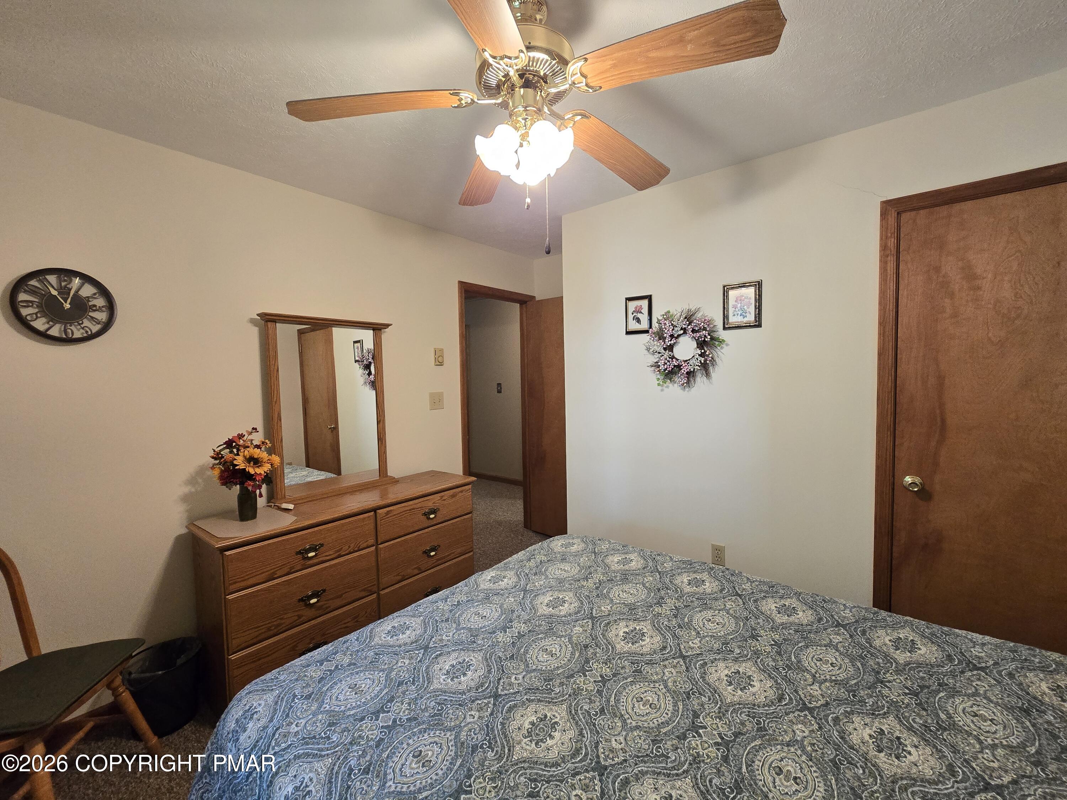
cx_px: 534
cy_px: 400
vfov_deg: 89.9
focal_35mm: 13
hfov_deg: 106.2
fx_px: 401
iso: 320
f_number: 2.2
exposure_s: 1/60
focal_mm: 2.2
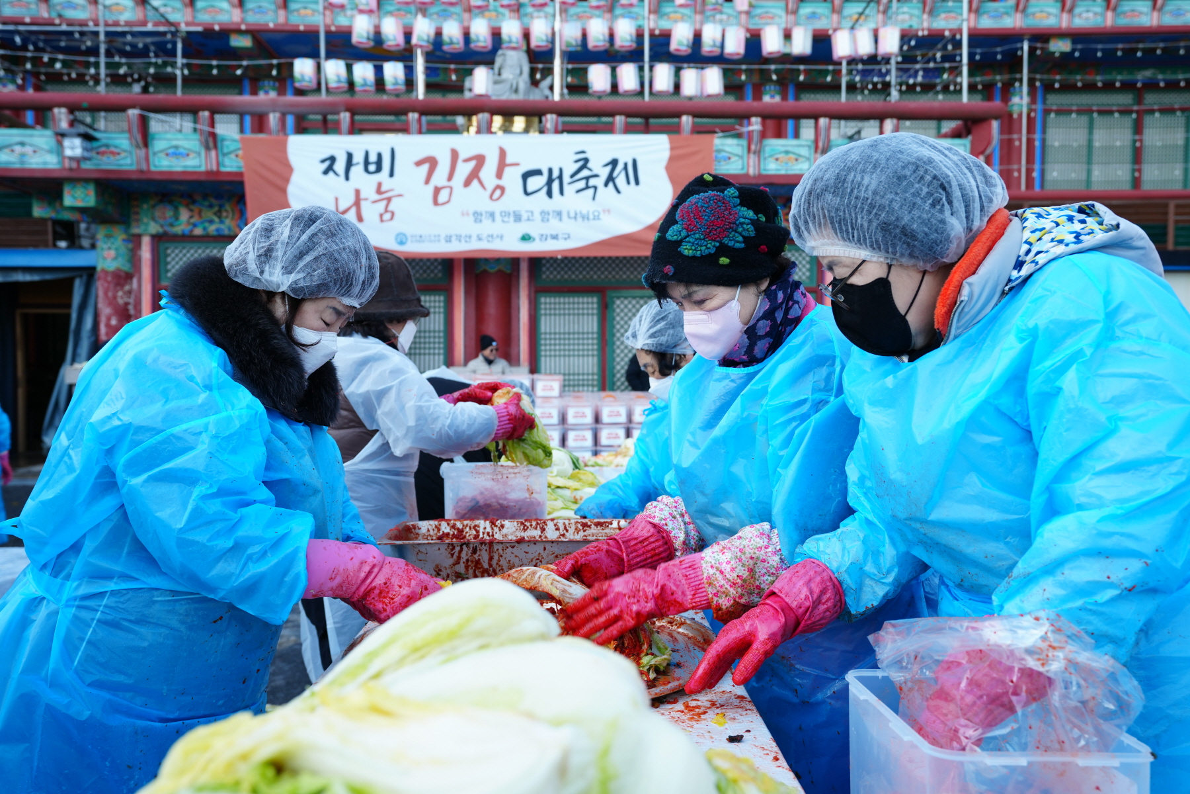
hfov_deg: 60.3
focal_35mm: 31
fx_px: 1025
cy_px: 397
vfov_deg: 42.3
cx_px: 595
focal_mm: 31
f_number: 4.5
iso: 400
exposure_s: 1/200
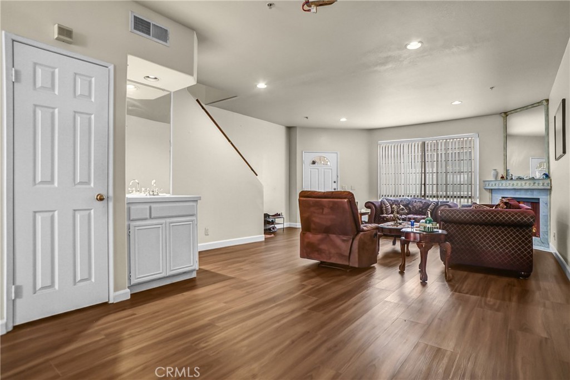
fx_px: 380
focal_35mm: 24
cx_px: 285
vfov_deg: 53.1
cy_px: 190
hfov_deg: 73.7
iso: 400
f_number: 8
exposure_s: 1/10
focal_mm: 16
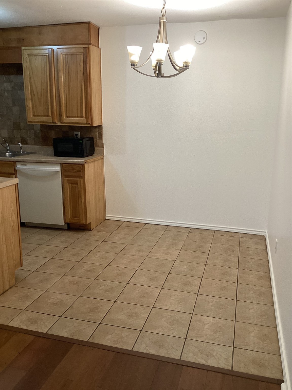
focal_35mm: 31
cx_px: 146
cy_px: 195
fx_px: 349
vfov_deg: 58.4
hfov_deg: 45.4
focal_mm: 3.3
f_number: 2.4
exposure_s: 1/60
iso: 160
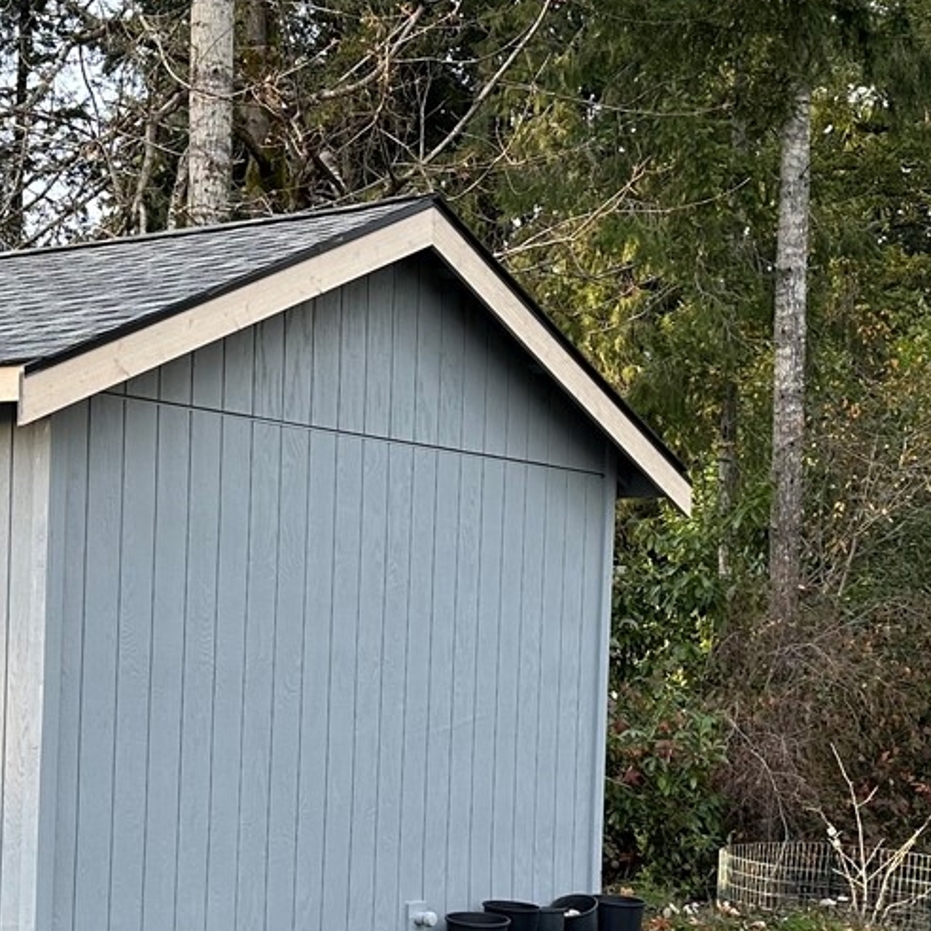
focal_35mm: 69
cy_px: 715
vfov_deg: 24.7
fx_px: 2100
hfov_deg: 24.8
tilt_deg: -2.8
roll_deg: -4.5
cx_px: 288
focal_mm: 6.86
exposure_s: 1/121
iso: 80
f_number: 1.78
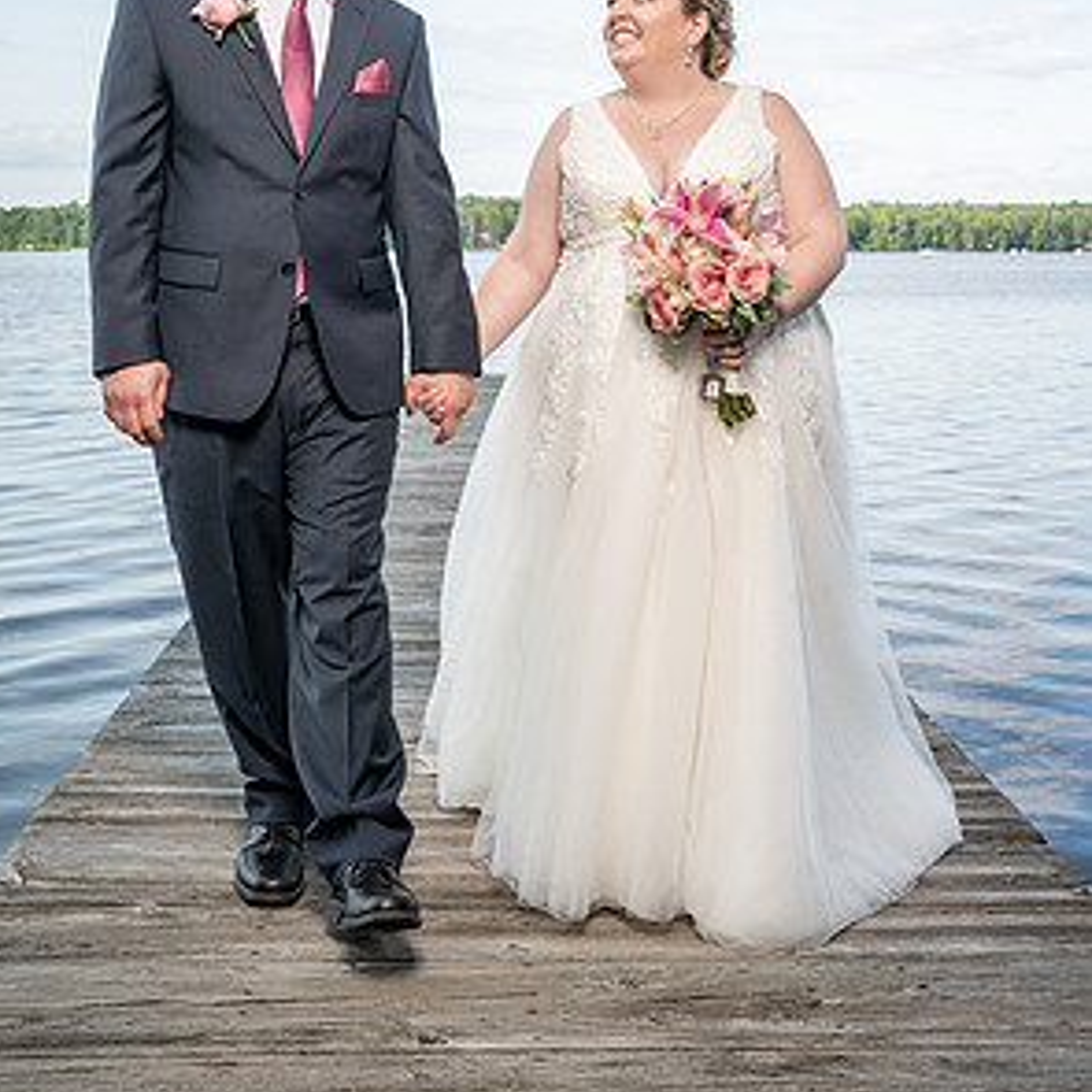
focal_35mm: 48
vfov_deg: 34.8
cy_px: 315
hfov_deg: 35.4
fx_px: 1713
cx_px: 544
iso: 100
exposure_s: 1/200
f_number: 5.6
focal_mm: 37
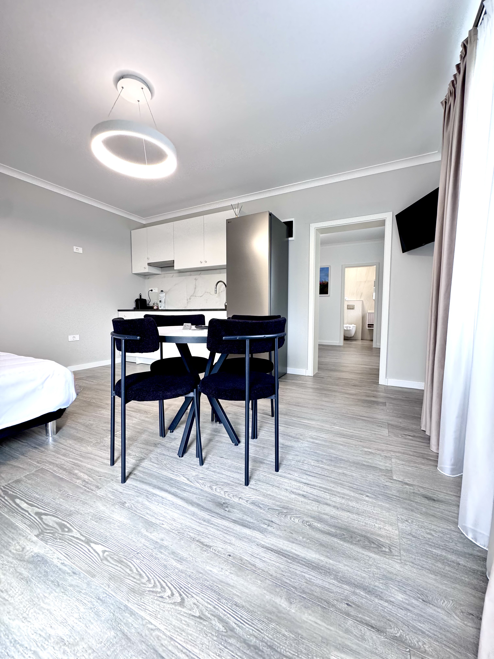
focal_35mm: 14
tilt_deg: -3.5
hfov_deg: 85.7
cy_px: 330
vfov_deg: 102.1
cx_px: 247
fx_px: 266
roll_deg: +0.0
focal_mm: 2.22
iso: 200
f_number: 2.2
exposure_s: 1/99
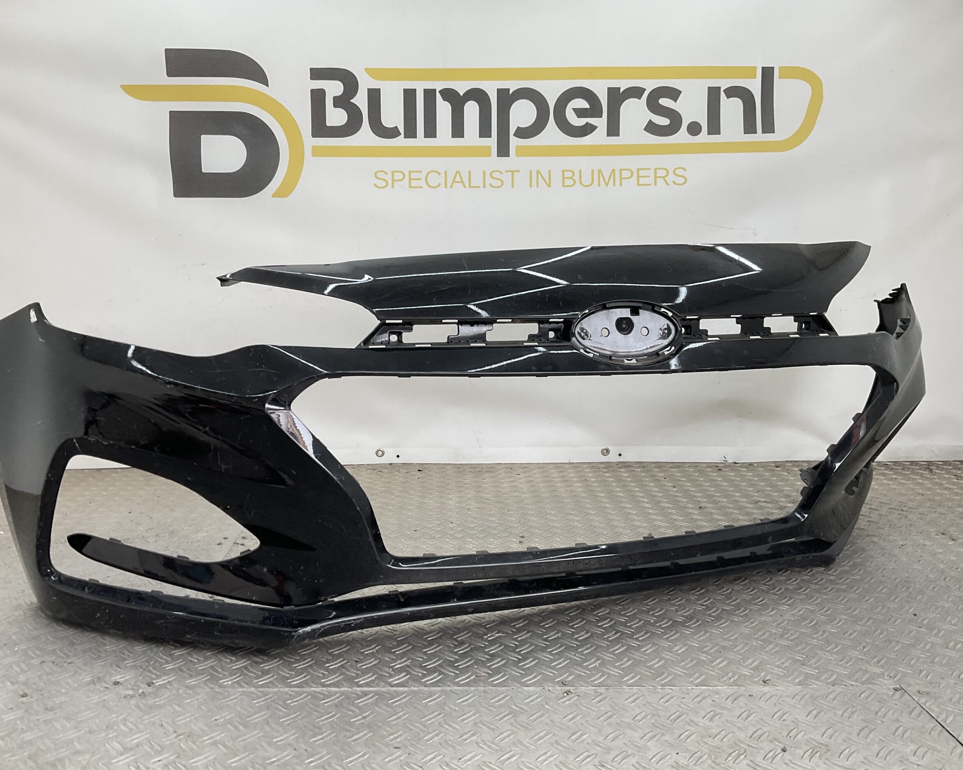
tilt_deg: -8.2
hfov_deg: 57.1
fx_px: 883
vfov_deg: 47.1
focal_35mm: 31
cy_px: 383
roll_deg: -0.3
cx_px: 454
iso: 16
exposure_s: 1/138
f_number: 1.8
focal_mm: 3
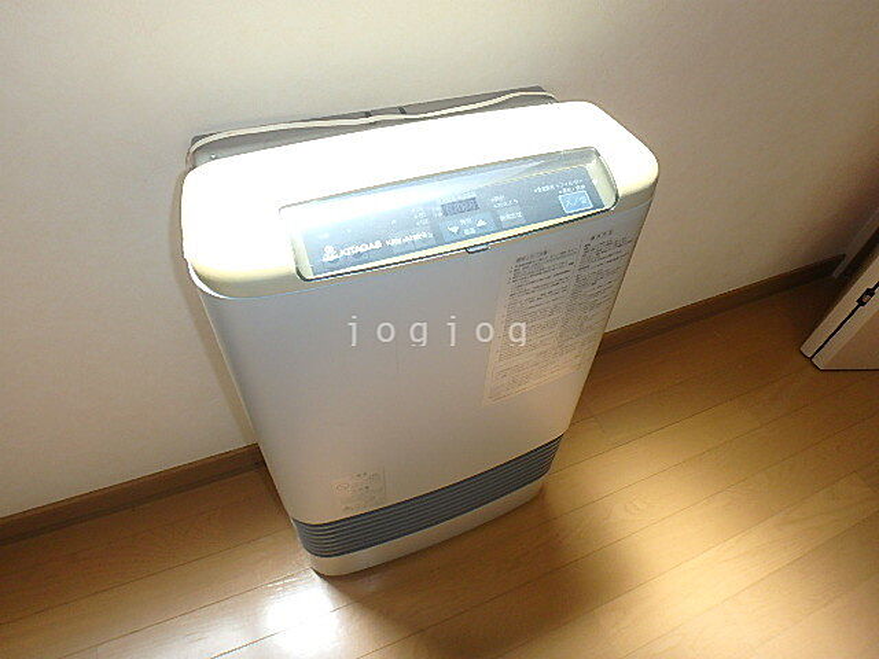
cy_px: 330
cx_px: 440
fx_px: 533
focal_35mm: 21
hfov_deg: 79.0
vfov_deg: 63.4
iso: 125
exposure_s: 1/60
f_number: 3.5
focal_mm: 3.7
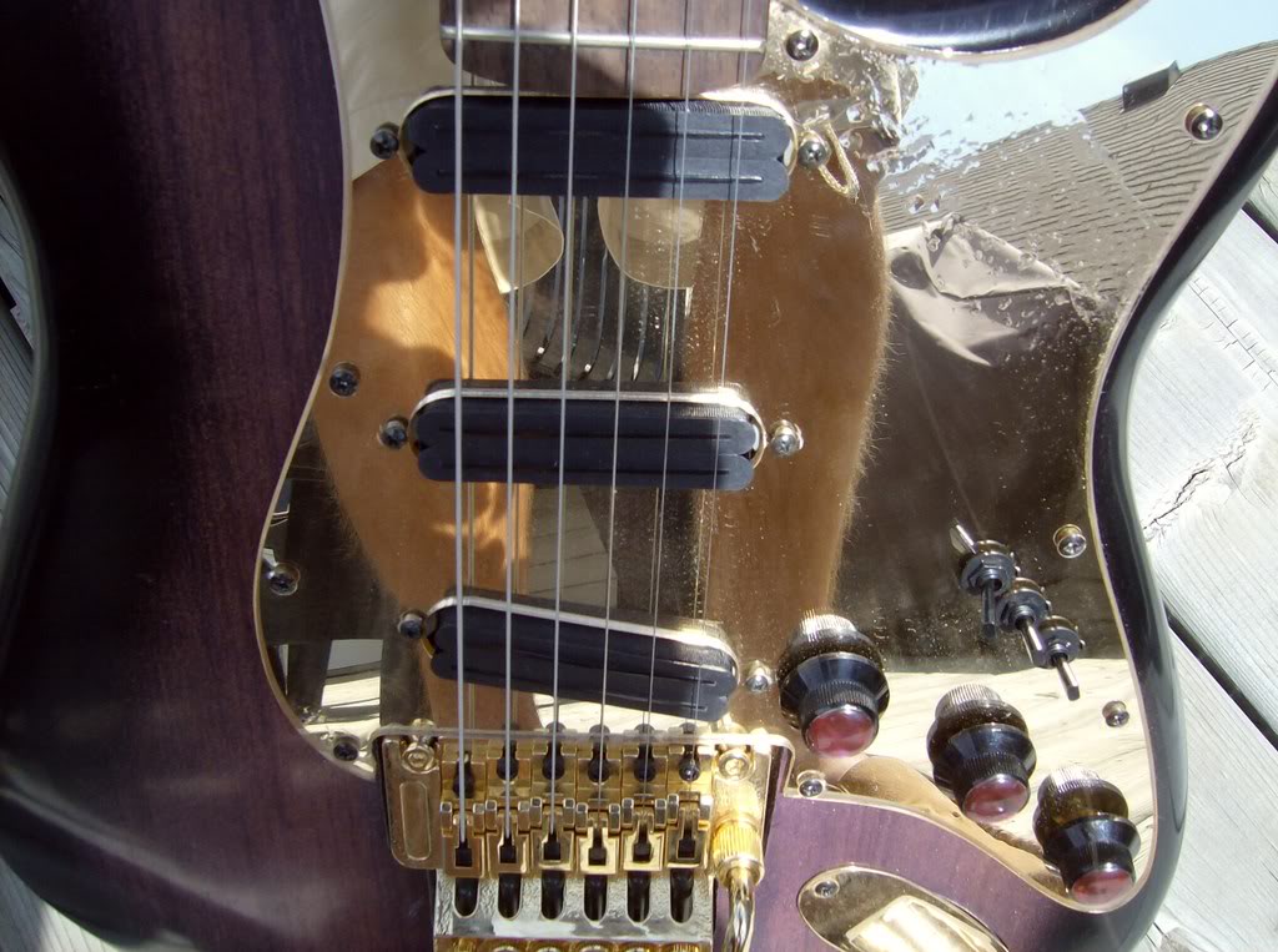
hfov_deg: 51.5
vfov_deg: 39.5
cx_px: 639
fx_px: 1326
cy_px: 476
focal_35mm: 36
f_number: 4.7
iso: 100
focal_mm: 6
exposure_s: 1/410
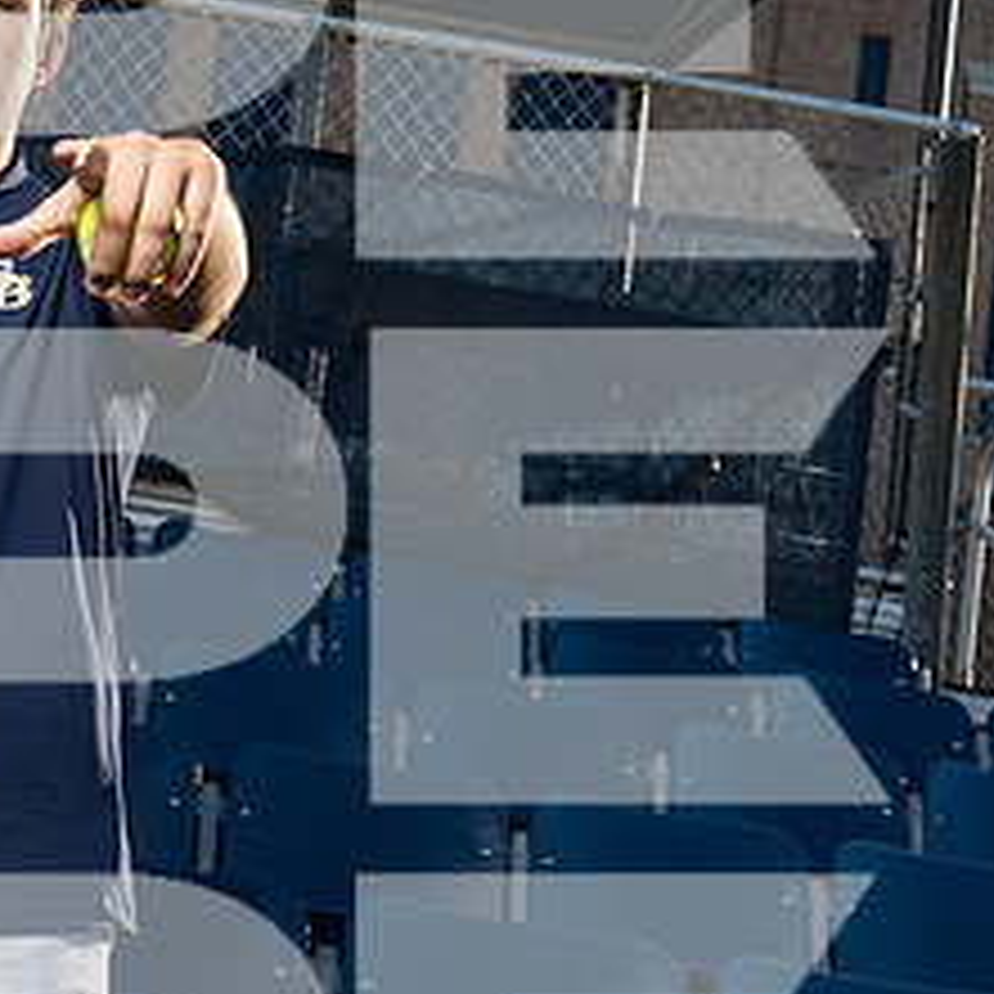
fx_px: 2534
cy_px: 569
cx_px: -256
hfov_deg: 20.5
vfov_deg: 22.2
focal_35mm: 78
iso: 100
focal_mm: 35
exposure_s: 1/1000
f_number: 4.5
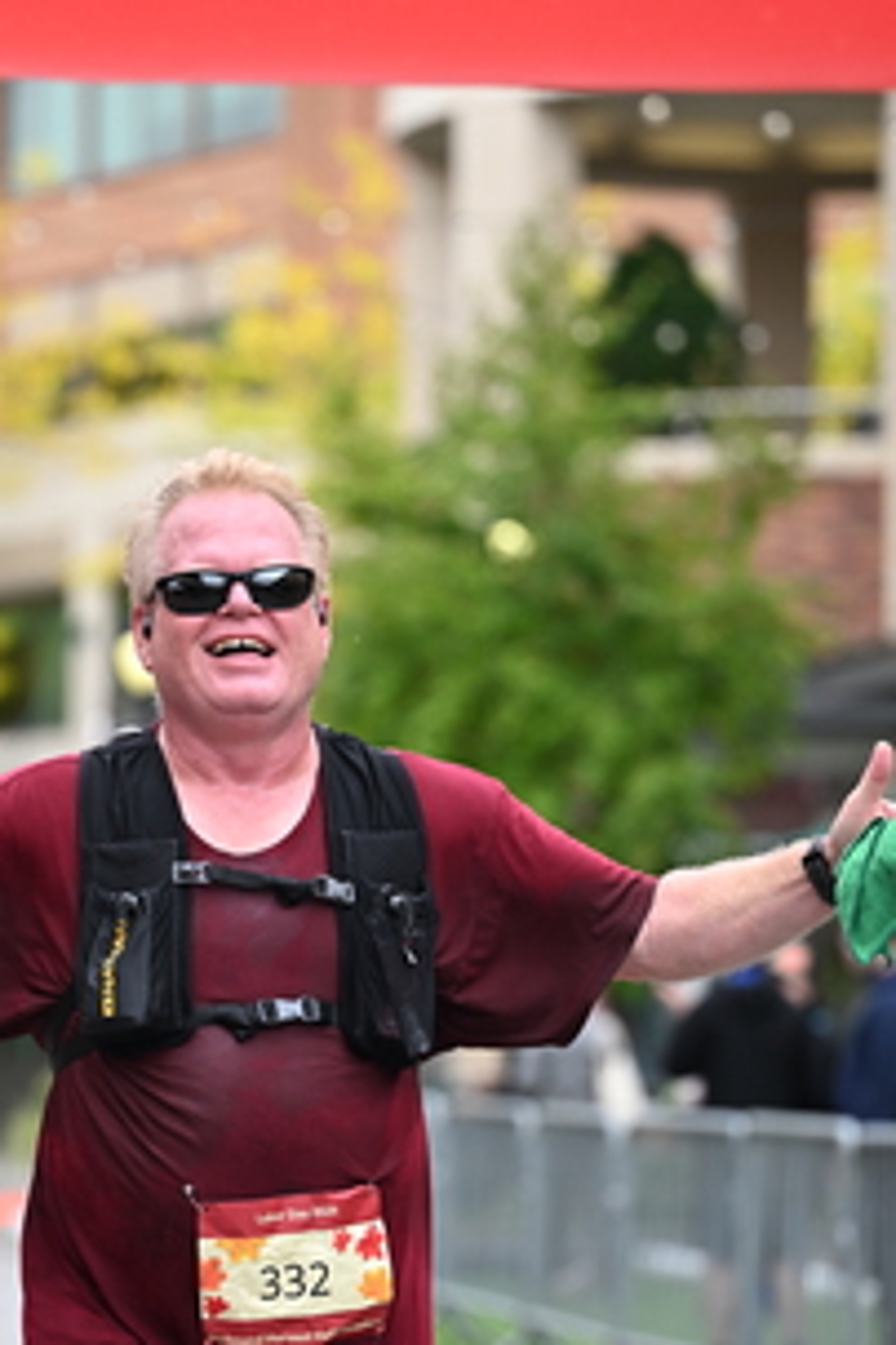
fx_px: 6906
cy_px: 808
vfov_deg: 11.1
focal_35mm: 185
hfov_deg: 7.4
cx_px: 228
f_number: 2.8
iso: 640
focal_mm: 102
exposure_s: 1/2000
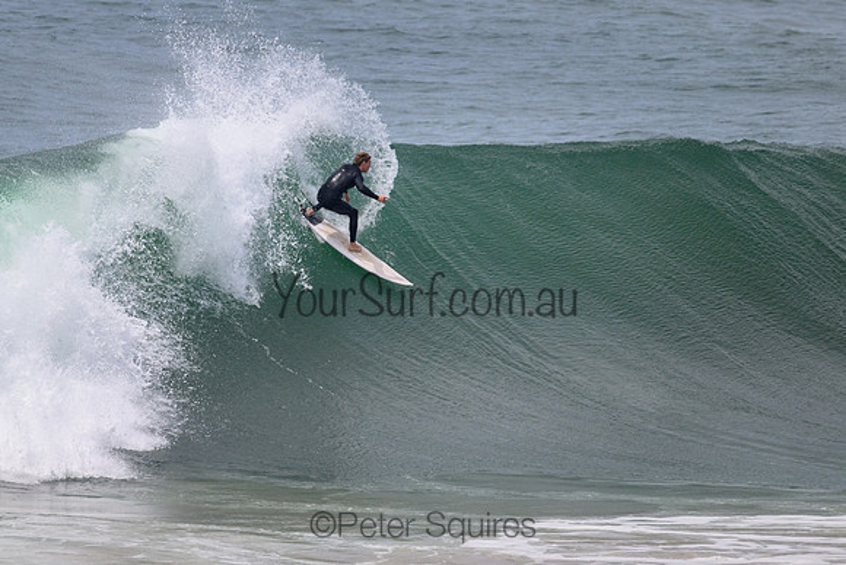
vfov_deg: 1.9
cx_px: 360
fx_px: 16844
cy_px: 317
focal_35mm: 717
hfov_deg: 2.9
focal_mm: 540
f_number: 11
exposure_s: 1/2000
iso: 720
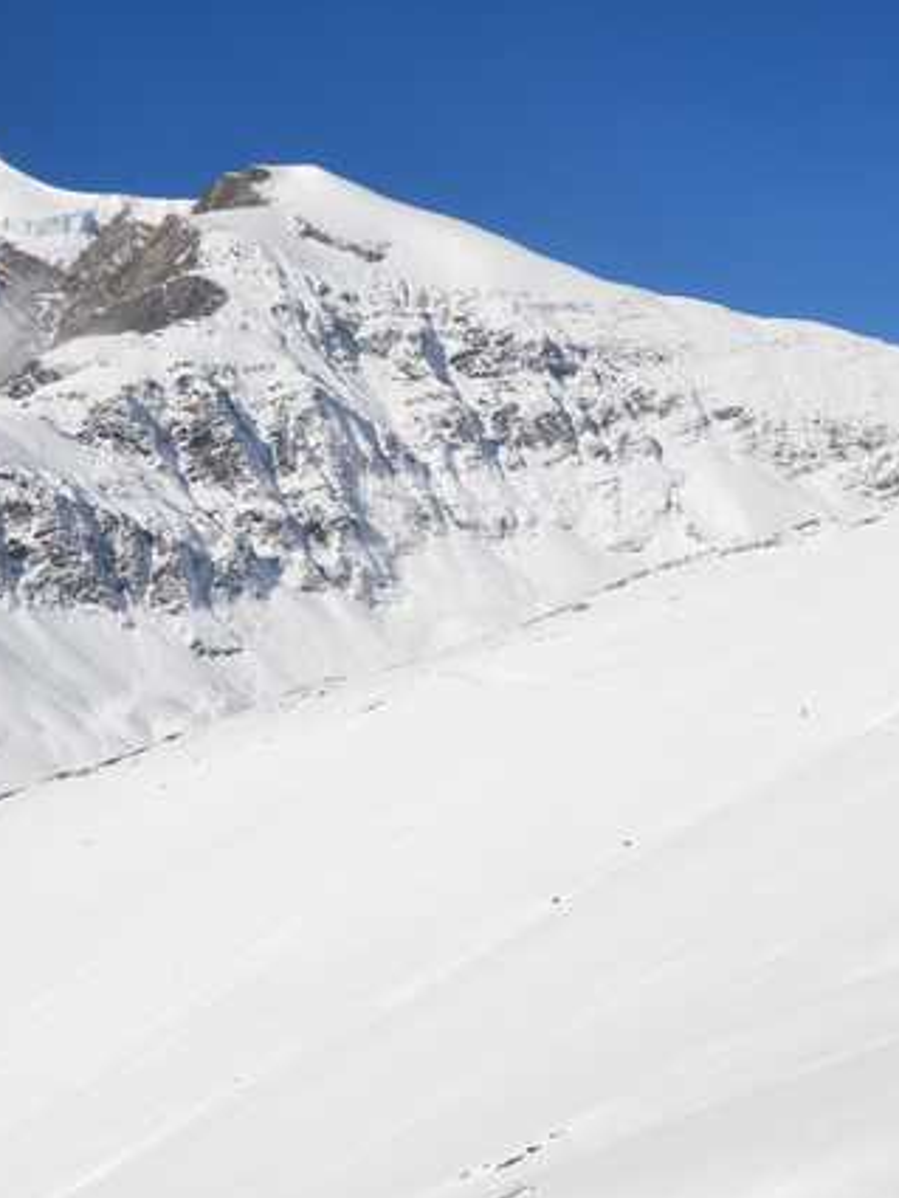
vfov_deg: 31.3
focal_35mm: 61
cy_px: 832
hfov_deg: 23.3
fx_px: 2111
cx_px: 826
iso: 200
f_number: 11
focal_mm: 20
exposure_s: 1/500
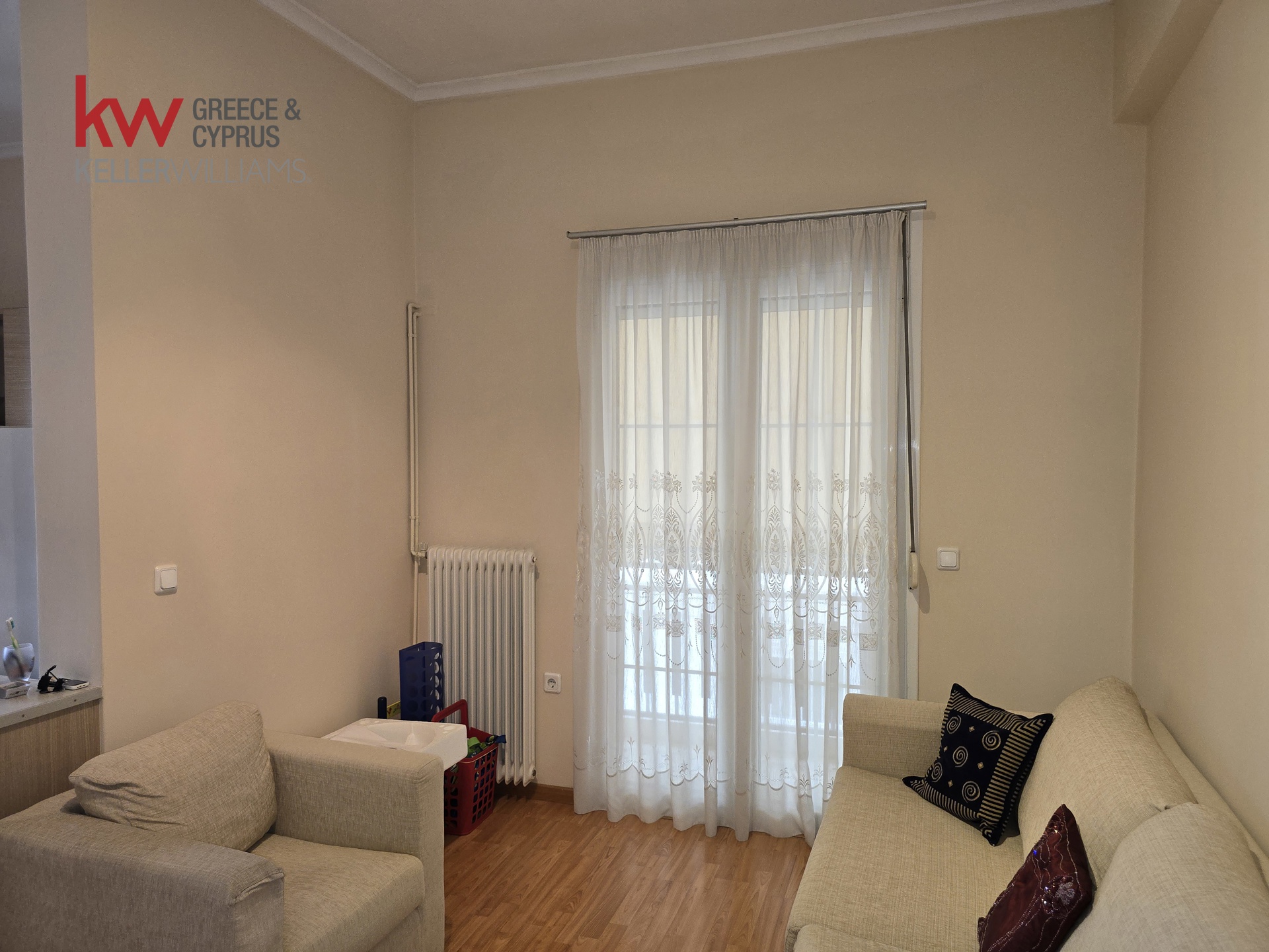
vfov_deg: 58.9
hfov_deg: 73.9
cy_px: 476
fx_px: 843
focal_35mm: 23
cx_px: 634
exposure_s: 1/50
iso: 100
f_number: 1.7
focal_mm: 6.3
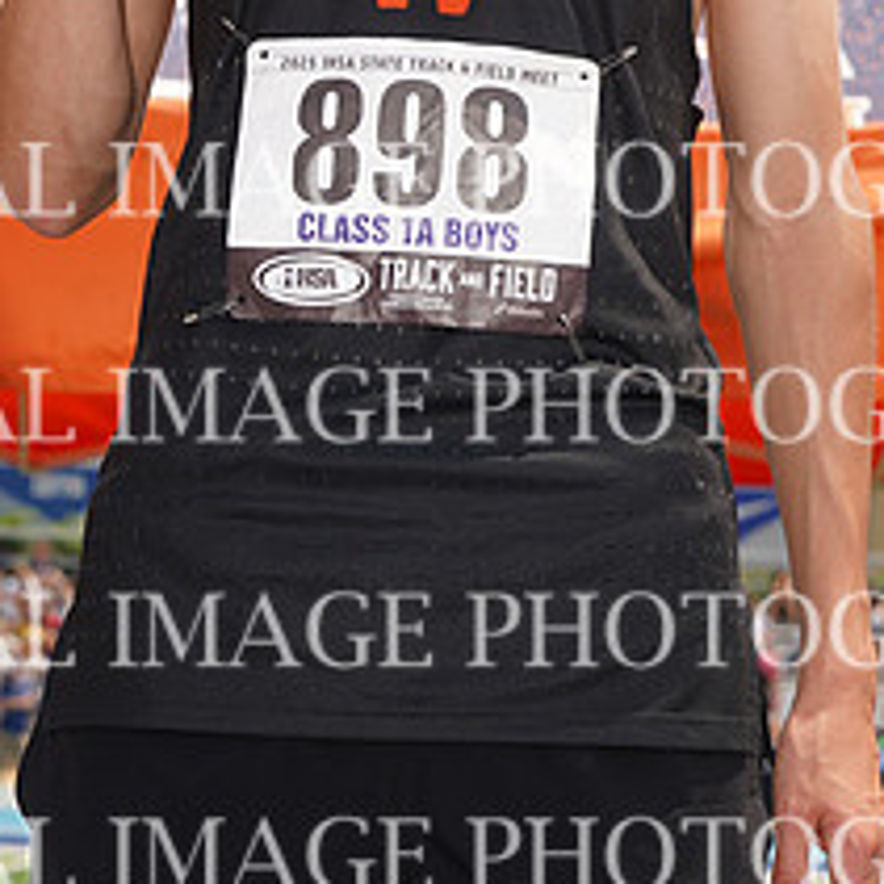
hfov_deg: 9.7
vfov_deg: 9.7
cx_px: 438
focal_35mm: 180
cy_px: 67
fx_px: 5201
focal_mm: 77
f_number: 9
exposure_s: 1/200
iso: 100
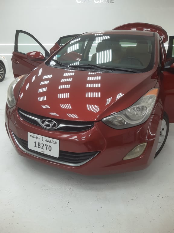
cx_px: 87
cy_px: 116
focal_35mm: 26
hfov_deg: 53.1
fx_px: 174
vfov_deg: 67.3
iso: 40
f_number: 1.7
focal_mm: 3.92
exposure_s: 1/275
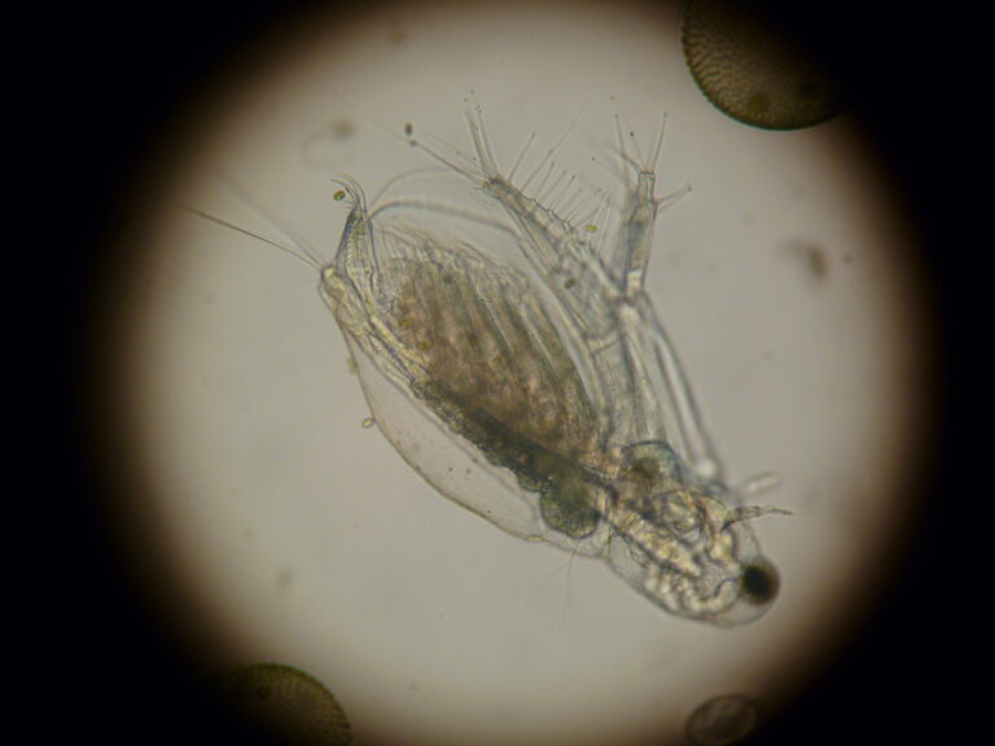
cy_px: 373
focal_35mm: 61
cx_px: 498
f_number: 4.1
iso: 125
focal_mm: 10.9
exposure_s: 1/40
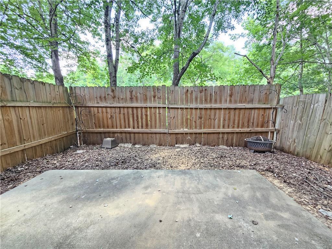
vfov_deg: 89.9
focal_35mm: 13
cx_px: 166
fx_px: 125
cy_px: 124
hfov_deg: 106.2
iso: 160
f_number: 2.2
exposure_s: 1/60
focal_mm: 2.2
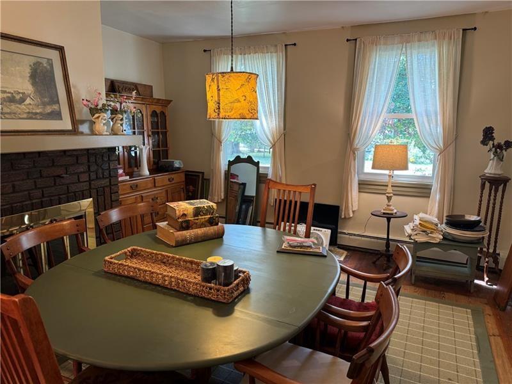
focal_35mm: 24
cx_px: 256
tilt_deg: -11.0
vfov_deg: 56.8
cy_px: 192
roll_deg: -0.9
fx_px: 355
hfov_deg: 71.6
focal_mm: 6.76
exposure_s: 1/60
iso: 200
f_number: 1.78
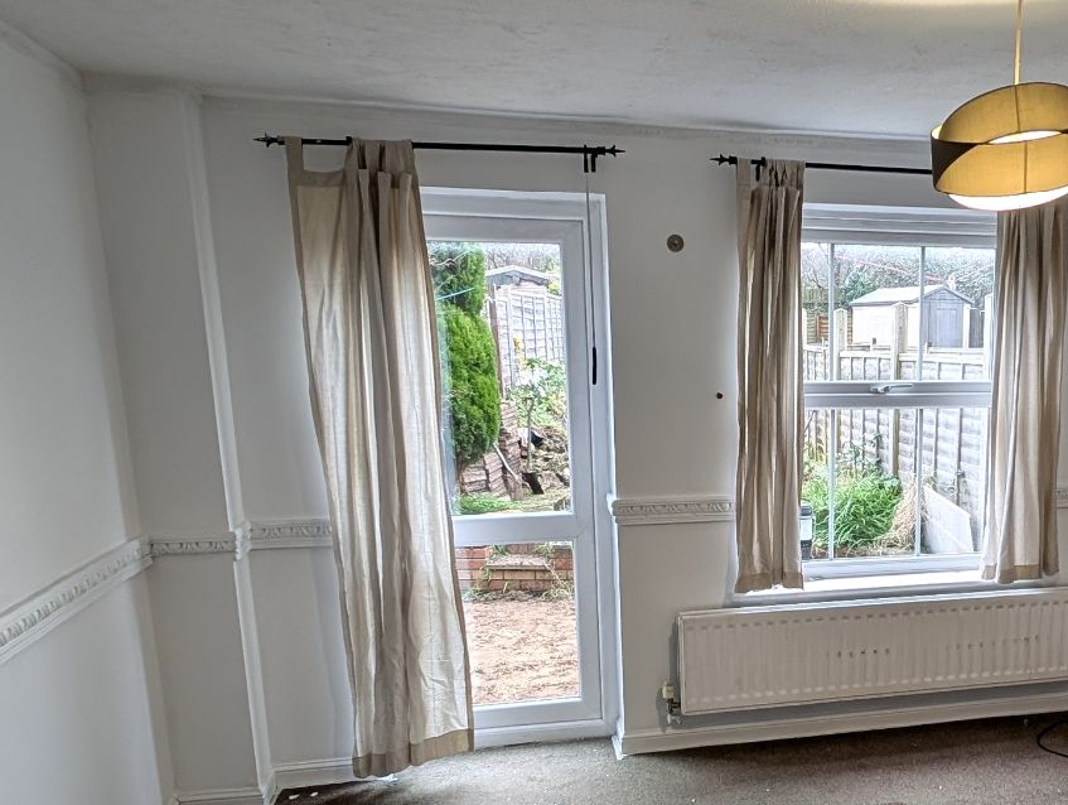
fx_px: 1051
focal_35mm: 34
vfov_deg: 41.0
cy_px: 572
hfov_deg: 51.5
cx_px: 807
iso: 40
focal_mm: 2.23
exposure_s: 1/25
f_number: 1.95
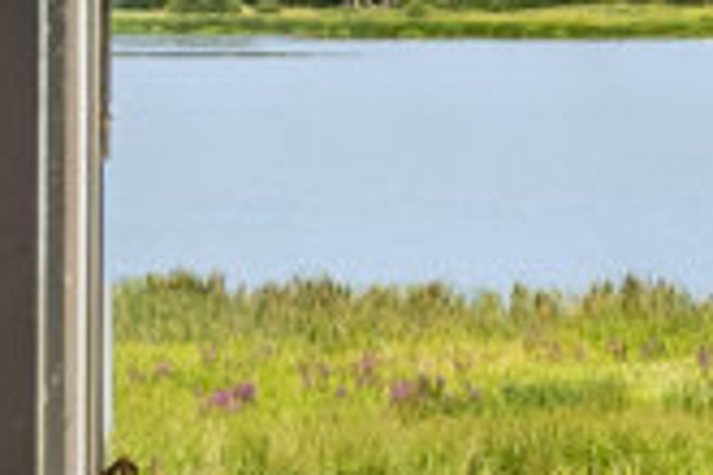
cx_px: 1046
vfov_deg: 7.6
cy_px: -76
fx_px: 3545
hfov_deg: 11.1
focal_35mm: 179
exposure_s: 1/100
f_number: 8
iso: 200
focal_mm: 25
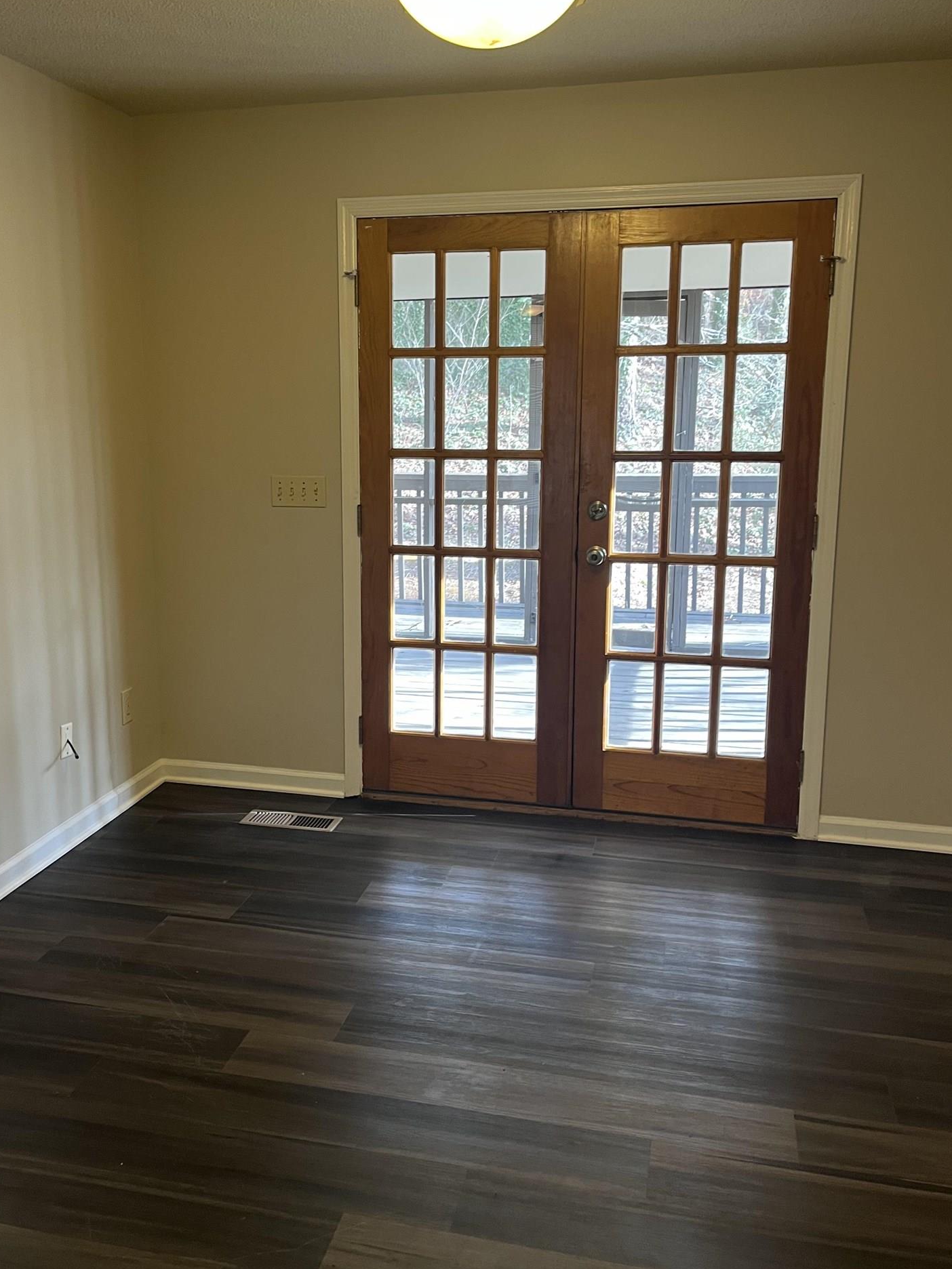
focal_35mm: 32
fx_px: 1173
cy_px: 599
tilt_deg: -10.2
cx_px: 405
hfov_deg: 44.0
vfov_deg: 56.8
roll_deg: +0.4
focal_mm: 5.1
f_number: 1.6
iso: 100
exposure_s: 1/60
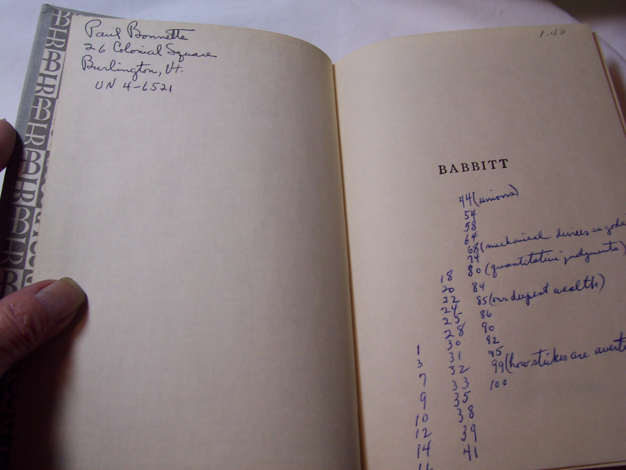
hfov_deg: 50.1
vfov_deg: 38.7
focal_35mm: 37
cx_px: 313
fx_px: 669
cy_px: 235
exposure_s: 1/30
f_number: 2.8
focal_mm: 5.6
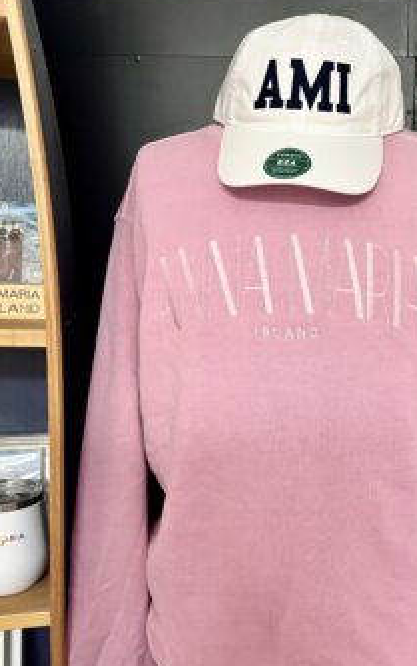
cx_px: 295
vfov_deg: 58.0
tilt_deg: -10.3
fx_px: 600
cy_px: 371
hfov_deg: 37.7
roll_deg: -1.2
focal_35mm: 33
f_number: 1.5
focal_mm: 5.7
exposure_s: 1/60
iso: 250
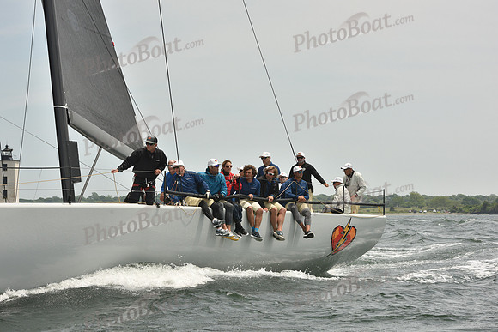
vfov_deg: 14.0
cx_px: 249
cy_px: 166
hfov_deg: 20.8
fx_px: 1356
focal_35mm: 98
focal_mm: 98
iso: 400
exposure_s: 1/1000
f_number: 11
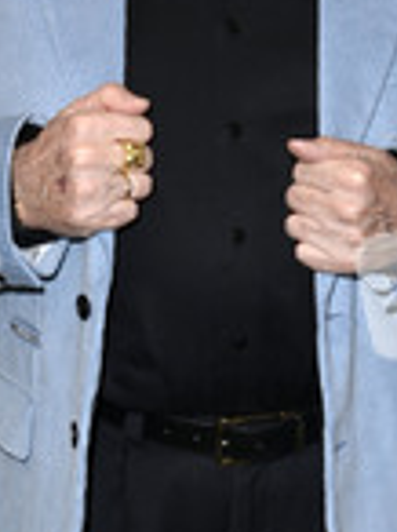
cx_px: 211
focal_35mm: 116
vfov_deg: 16.8
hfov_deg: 12.7
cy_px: 91
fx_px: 1779
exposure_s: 1/250
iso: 640
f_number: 5.6
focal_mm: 44
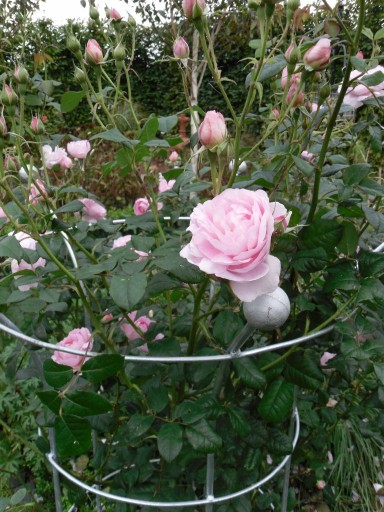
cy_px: 256
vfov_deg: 42.1
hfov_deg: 32.2
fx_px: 666
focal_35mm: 45
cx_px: 192
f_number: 3.5
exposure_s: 1/56
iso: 100
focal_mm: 6.3
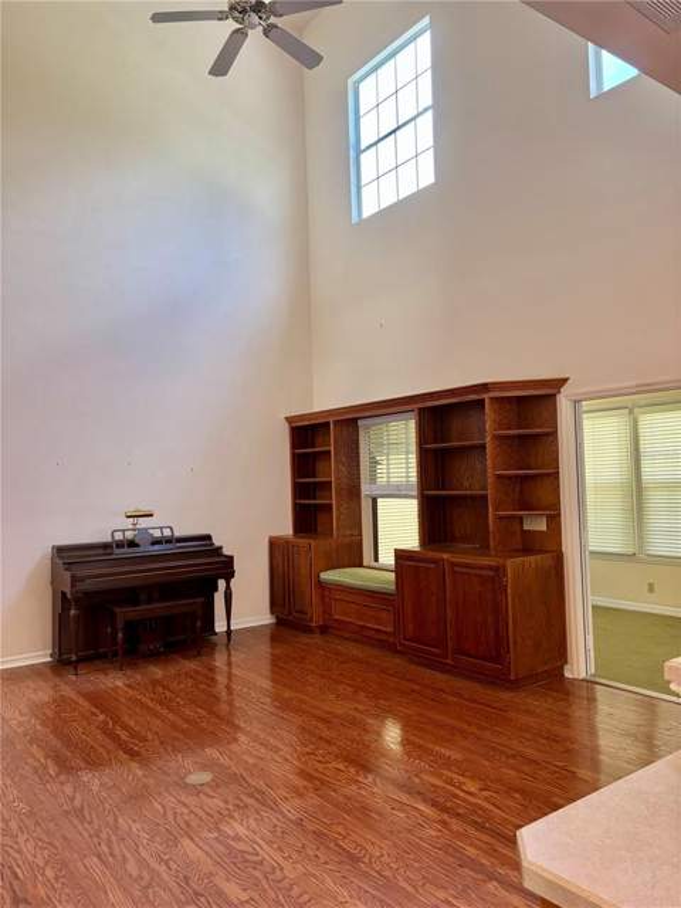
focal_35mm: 26
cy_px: 454
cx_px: 340
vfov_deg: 67.3
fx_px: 682
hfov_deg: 53.1
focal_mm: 5.96
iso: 125
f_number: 1.6
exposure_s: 1/60
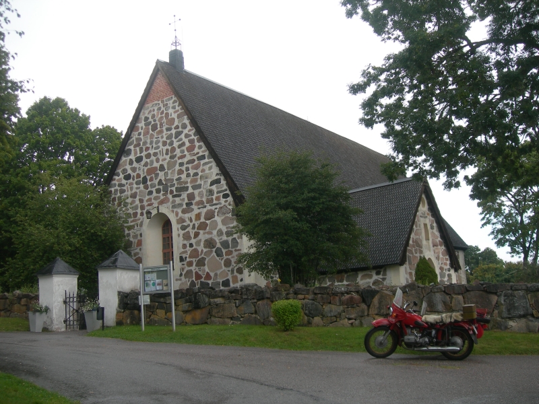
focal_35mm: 38
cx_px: 270
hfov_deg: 49.0
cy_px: 202
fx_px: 592
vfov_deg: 37.7
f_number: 2.8
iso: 50
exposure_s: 1/266
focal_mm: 7.8
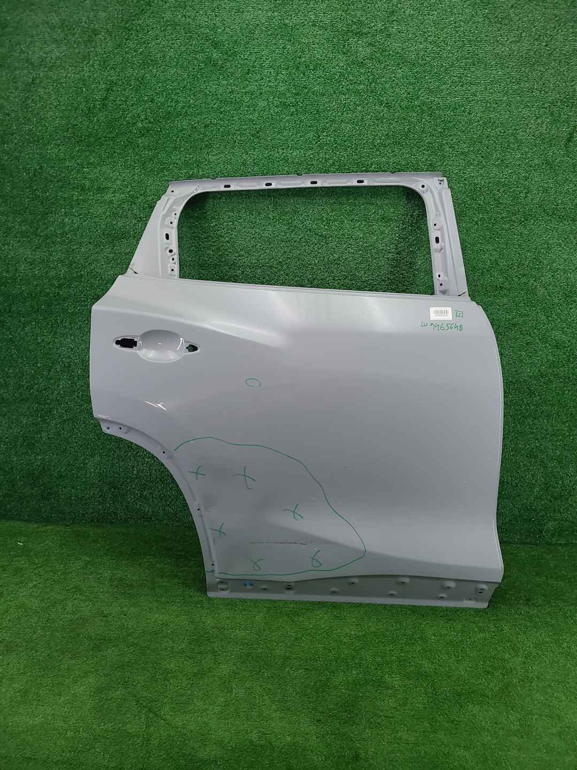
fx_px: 578
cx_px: 288
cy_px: 385
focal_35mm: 26
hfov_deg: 53.1
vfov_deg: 67.3
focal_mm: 5.4
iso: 69
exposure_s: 1/50
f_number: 1.8
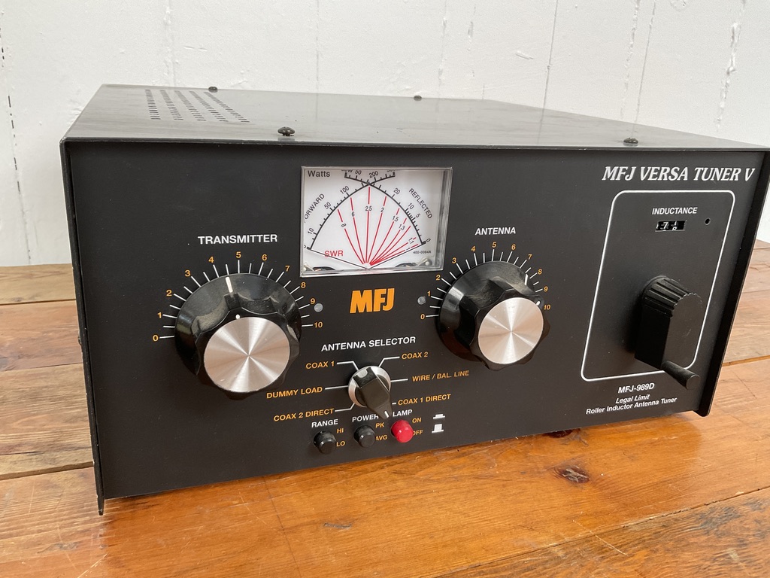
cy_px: 289
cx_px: 385
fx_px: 645
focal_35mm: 29
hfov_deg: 61.7
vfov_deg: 48.2
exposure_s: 1/122
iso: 50
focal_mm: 3
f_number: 1.8
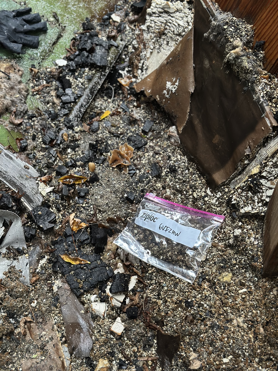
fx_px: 514
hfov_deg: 30.3
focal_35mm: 48
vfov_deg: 39.7
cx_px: 139
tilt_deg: -59.6
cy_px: 186
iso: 400
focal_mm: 6.86
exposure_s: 1/50
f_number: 1.78
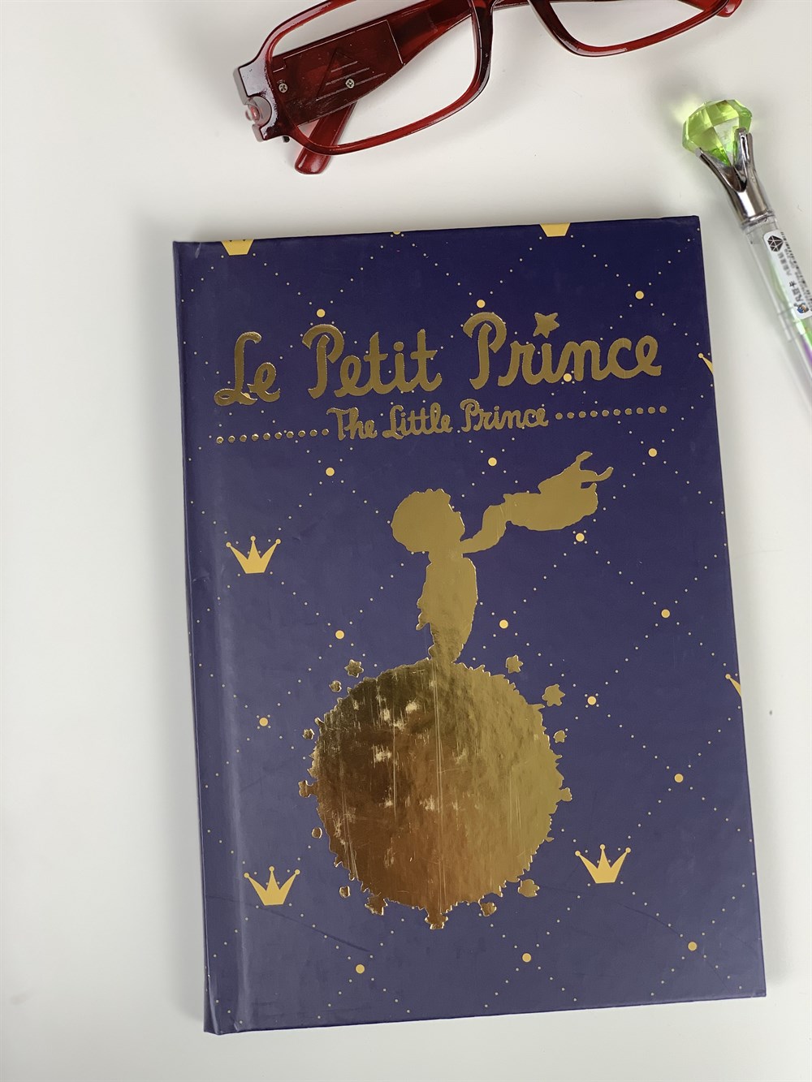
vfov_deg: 36.8
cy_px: 541
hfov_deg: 28.0
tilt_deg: -83.4
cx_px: 406
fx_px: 1626
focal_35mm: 52
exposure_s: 1/100
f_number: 2.4
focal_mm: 6
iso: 32
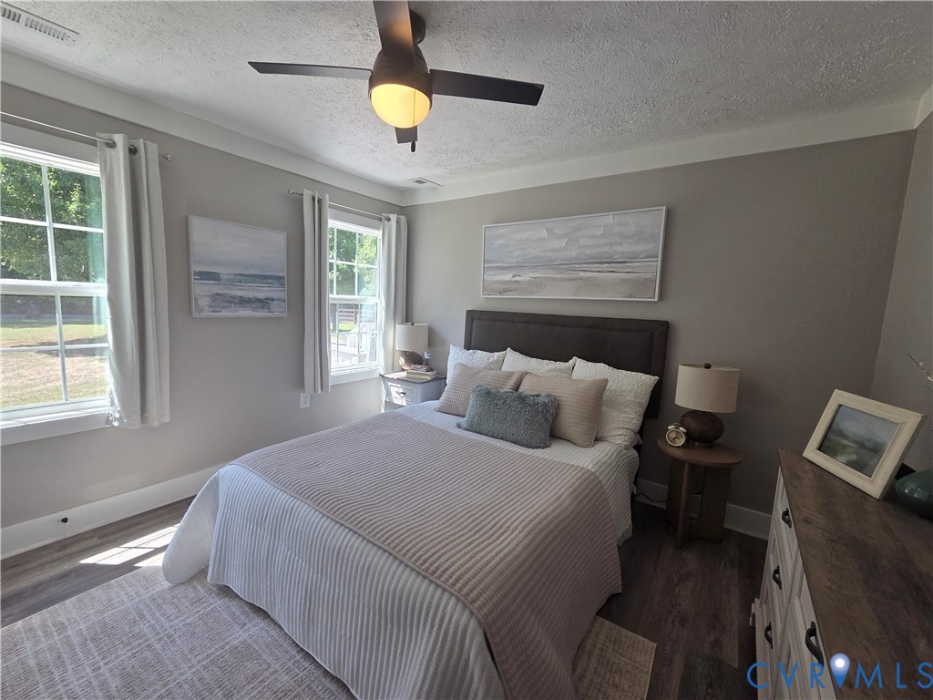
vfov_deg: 89.9
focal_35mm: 13
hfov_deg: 106.2
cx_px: 466
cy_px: 350
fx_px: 350
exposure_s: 1/120
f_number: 2.2
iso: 64
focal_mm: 2.2
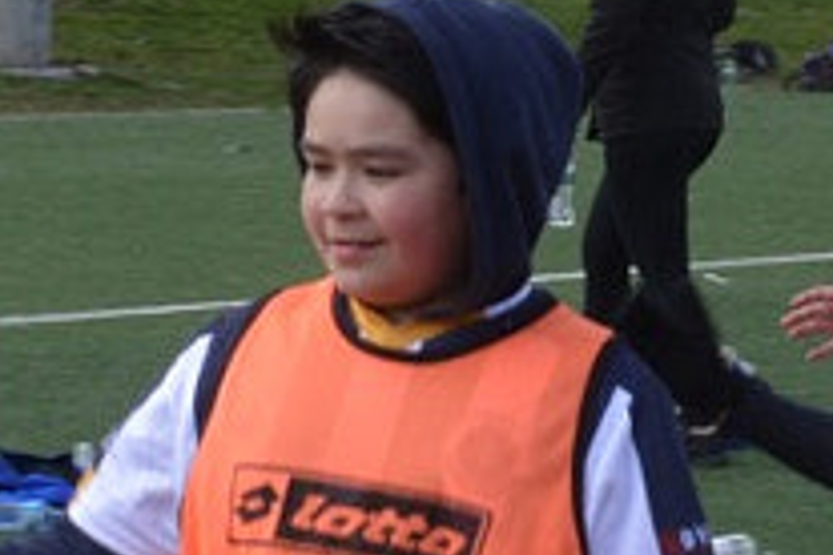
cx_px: 994
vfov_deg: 4.2
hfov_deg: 6.3
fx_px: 7520
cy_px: 62
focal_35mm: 325
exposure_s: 1/30
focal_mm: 42
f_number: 22
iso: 180
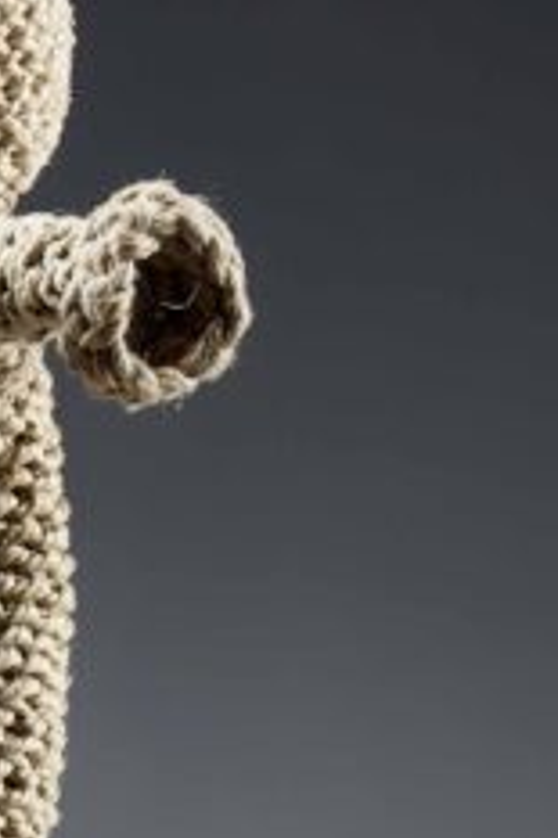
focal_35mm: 280
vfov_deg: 7.4
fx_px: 6519
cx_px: -76
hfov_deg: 4.9
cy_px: 601
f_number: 13
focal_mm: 85
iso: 50
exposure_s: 1/125
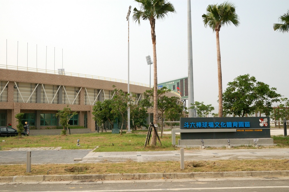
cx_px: 144
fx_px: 313
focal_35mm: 39
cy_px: 96
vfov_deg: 34.2
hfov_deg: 49.6
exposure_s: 1/800
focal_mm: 26
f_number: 8
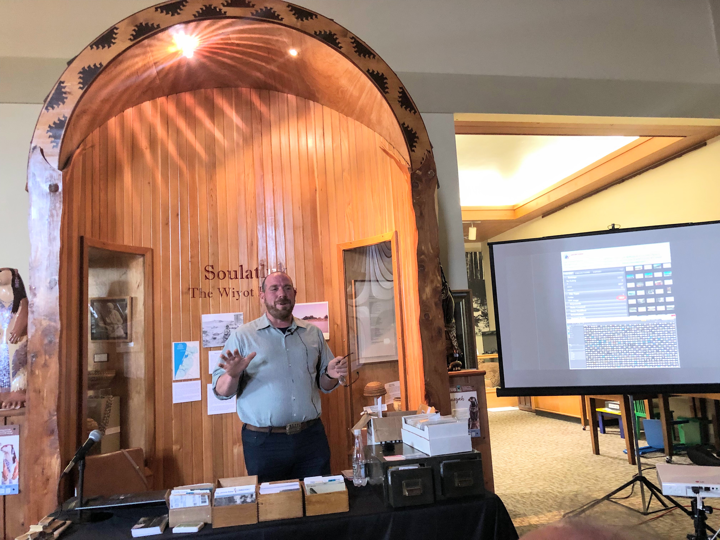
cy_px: 270
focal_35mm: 28
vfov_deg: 49.7
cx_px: 360
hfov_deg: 63.4
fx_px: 582
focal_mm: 3.99
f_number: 1.8
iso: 100
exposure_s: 1/12
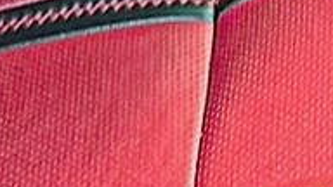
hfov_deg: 12.9
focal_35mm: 163
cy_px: 442
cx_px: 369
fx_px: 1439
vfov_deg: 7.0
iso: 50
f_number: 1.78
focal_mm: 6.86
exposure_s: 1/83
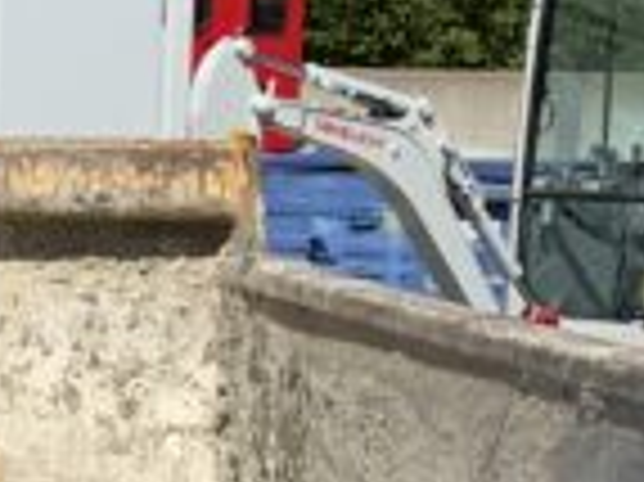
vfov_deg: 7.1
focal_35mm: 208
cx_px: -212
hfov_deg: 9.3
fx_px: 3866
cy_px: 559
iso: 16
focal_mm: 3
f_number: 1.8
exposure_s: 1/2427
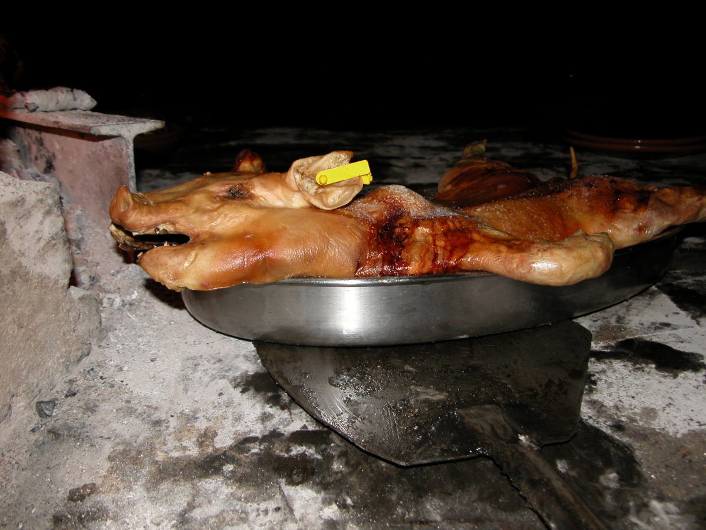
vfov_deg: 40.7
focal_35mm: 35
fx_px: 714
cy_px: 265
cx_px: 353
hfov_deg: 52.6
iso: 100
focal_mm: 8.9
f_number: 2.8
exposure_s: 1/60
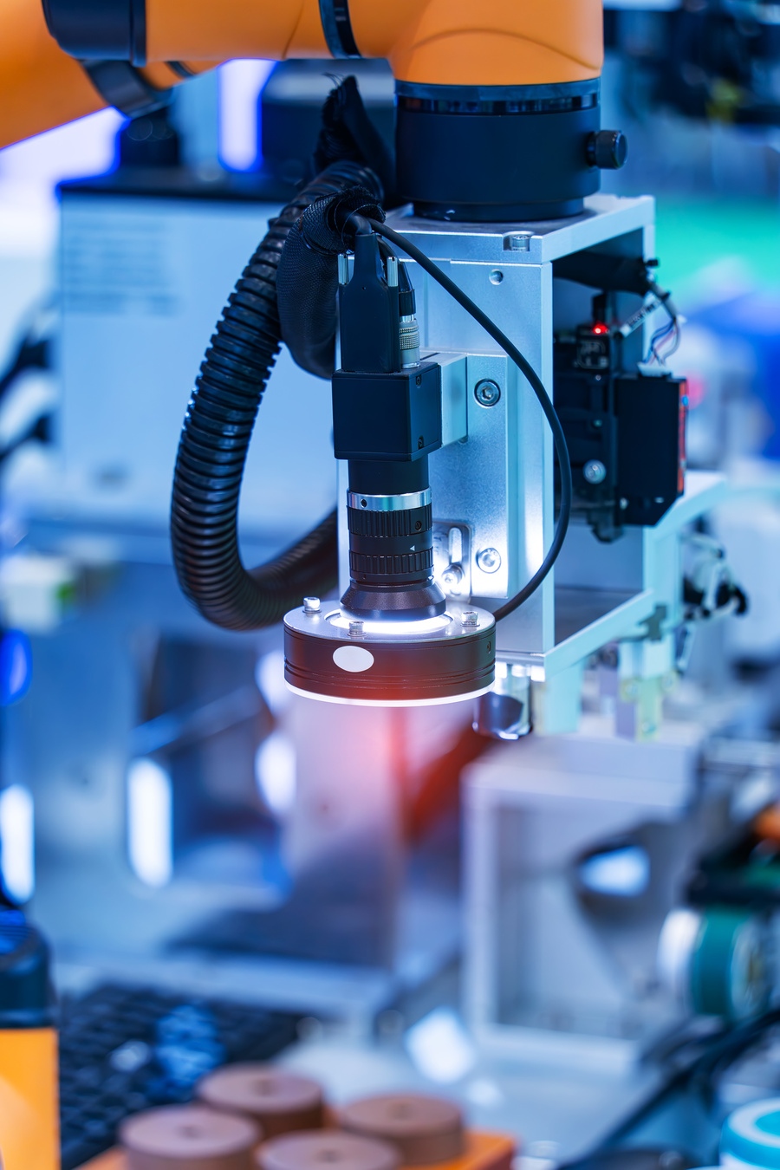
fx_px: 3932
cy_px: 585
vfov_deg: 16.9
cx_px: 390
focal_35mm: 121
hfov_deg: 11.3
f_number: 5
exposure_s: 1/160
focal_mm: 121
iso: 2000
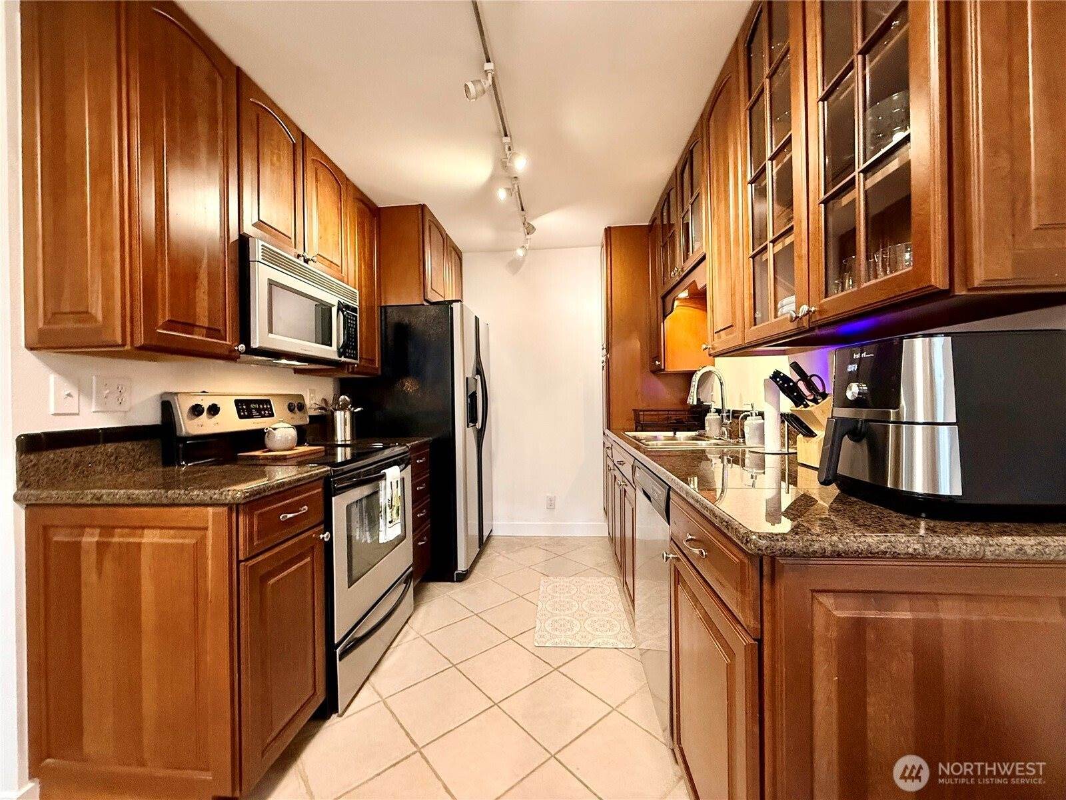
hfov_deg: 102.1
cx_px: 533
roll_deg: +1.0
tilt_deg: -0.6
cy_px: 400
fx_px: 431
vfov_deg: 85.7
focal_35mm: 14
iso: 640
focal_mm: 2.22
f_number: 2.2
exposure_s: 1/60
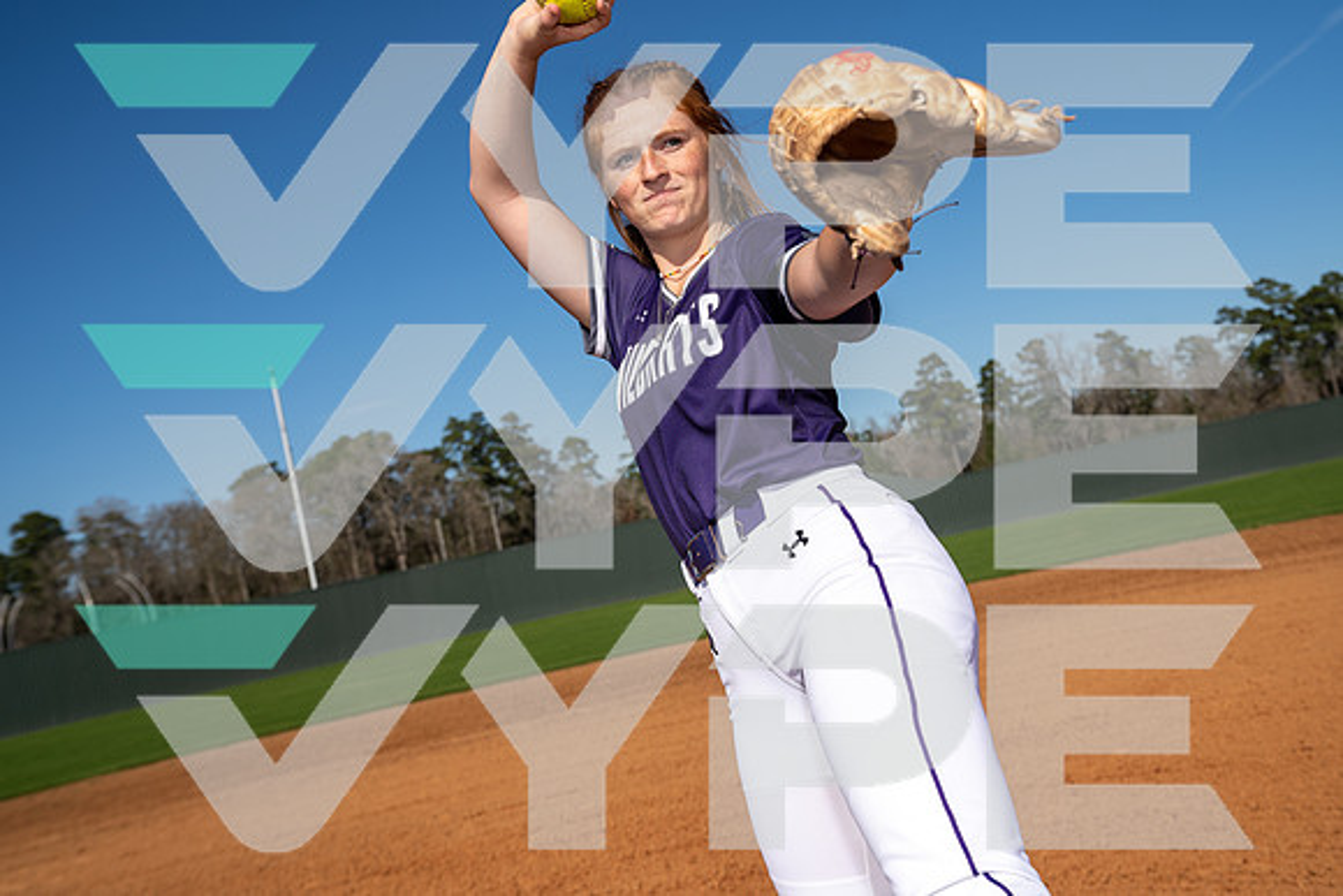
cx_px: 672
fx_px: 1642
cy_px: 448
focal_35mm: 44
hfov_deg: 44.5
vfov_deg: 30.5
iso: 100
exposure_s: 1/640
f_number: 6.3
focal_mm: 44
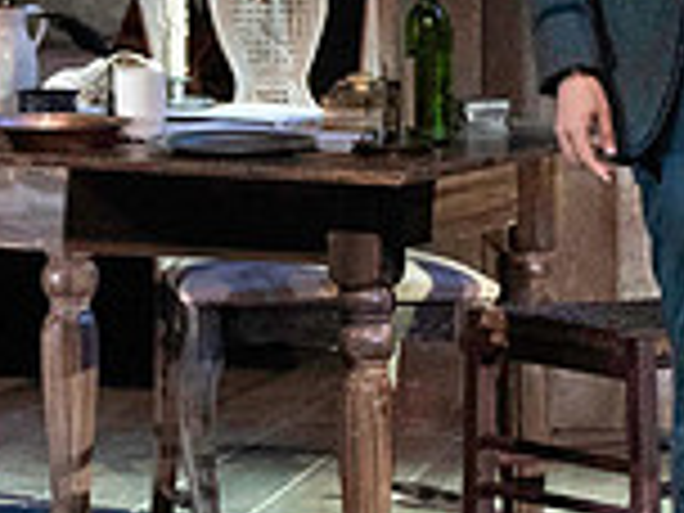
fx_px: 23060
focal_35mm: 1167
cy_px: -61
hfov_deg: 1.7
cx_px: 130
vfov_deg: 1.3
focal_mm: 318
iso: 16000
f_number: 7.1
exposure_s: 1/320
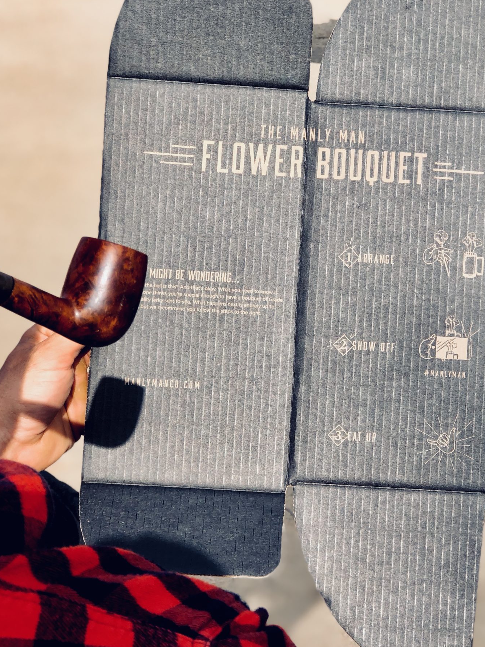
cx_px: 359
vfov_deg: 23.8
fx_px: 1532
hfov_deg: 17.9
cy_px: 342
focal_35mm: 82
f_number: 2.8
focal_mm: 6.6
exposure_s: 1/470
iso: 20
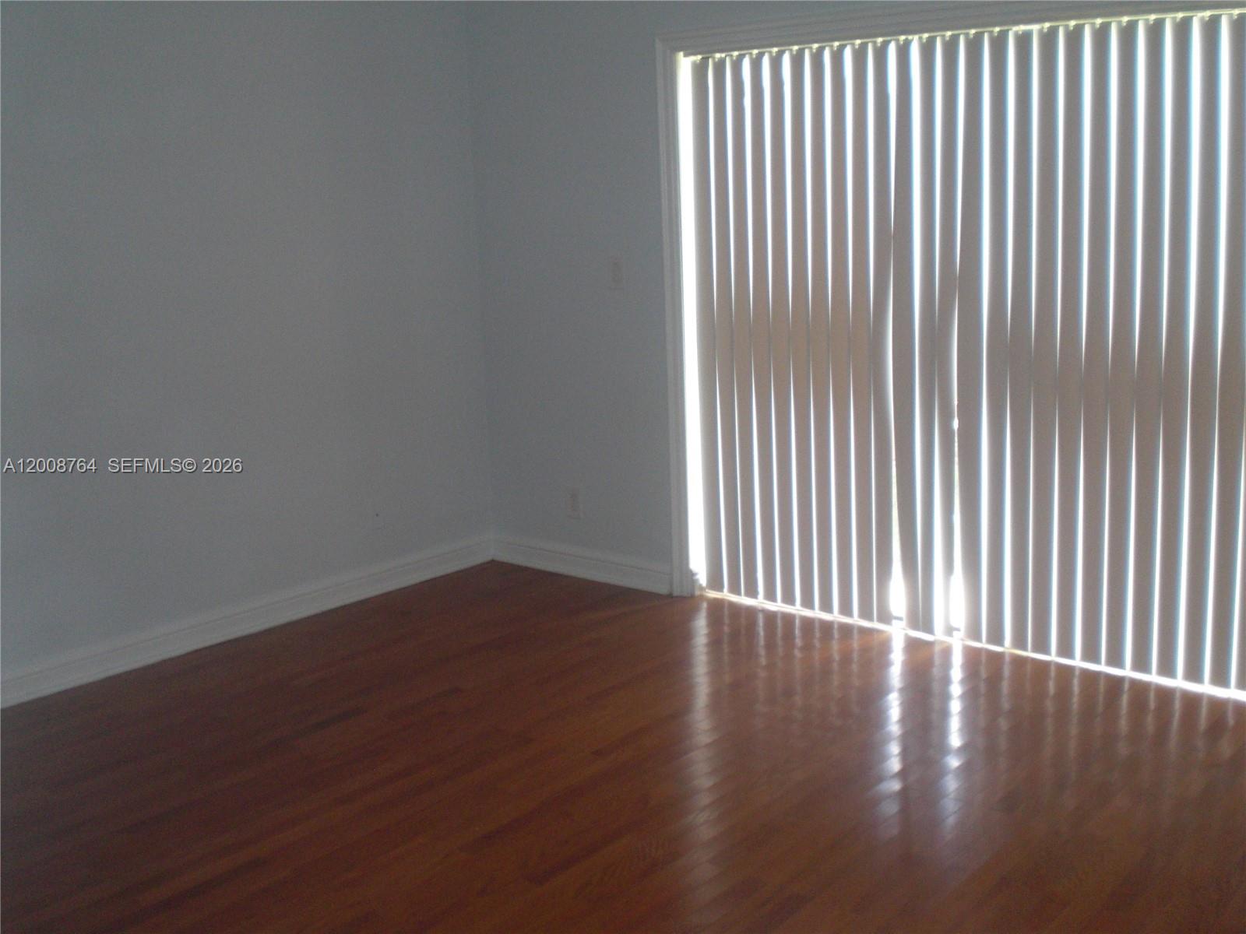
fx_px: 1368
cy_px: 467
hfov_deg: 49.0
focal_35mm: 38
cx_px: 623
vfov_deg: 37.7
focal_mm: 6.3
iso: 200
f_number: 3.1
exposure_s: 1/60
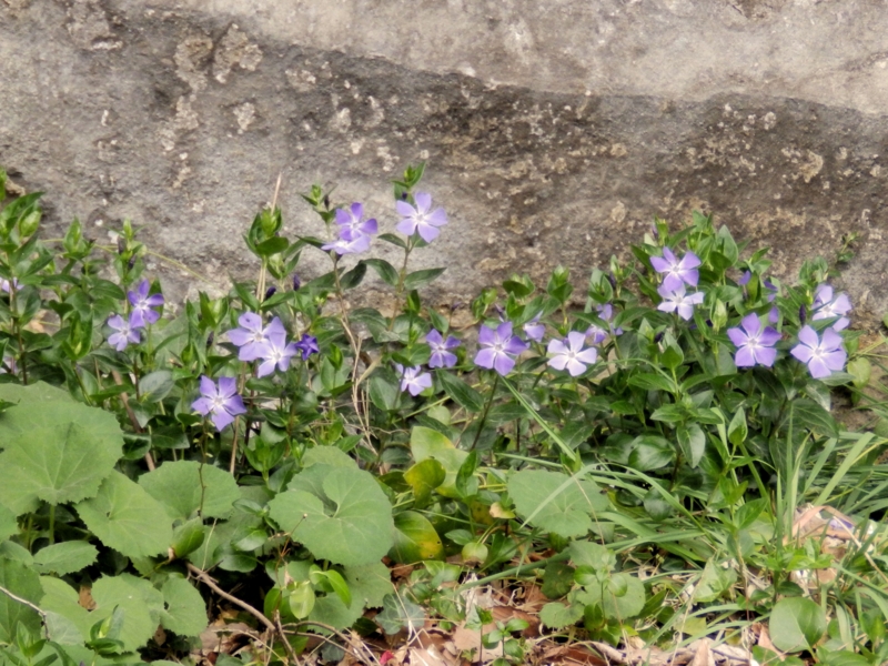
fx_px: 6670
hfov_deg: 7.6
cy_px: 333
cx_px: 444
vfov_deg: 5.7
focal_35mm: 260
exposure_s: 1/80
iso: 500
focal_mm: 46.5
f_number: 5.2
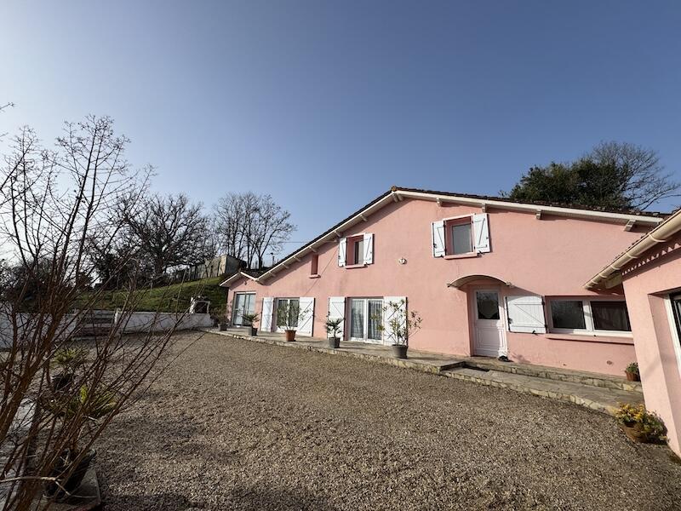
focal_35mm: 14
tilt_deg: +12.3
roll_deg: -3.0
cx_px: 340
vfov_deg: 85.7
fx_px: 275
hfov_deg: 102.1
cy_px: 256
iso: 50
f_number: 2.2
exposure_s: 1/2770
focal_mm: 2.22
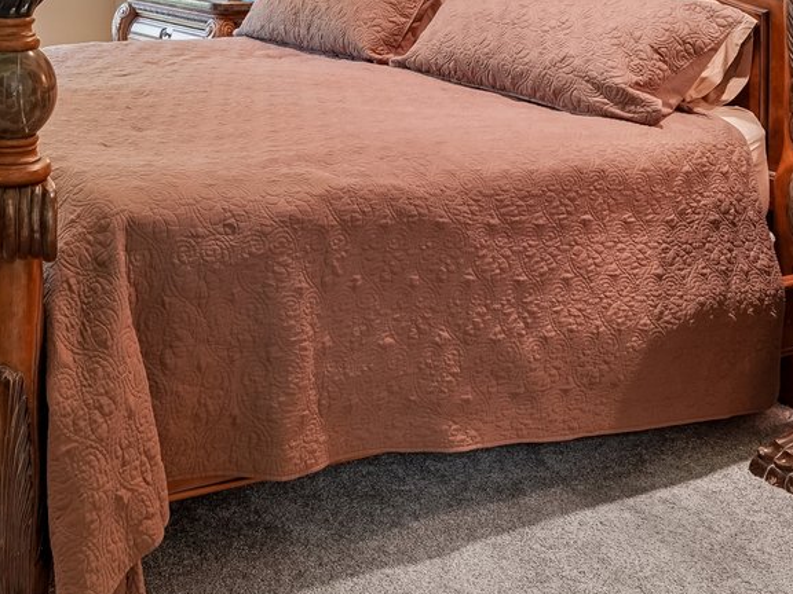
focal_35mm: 41
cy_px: -98
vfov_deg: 30.4
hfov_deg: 40.4
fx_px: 939
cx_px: 10
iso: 400
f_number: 8
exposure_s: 1/10
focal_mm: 12
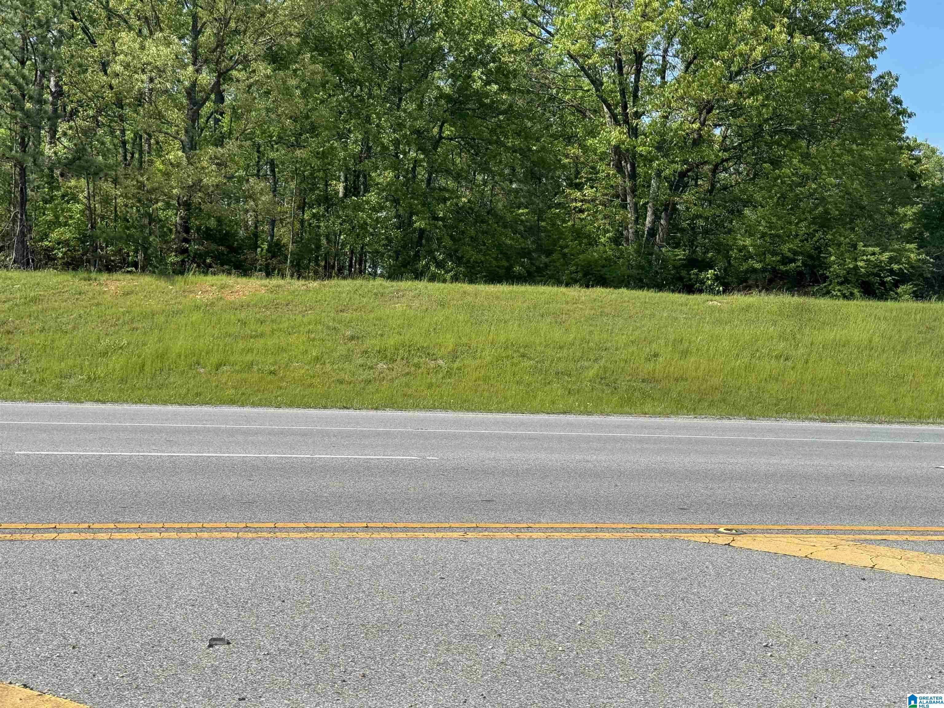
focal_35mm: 48
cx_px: 472
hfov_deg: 39.7
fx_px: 1309
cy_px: 354
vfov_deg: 30.3
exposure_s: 1/2833
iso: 64
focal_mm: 6.76
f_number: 1.78
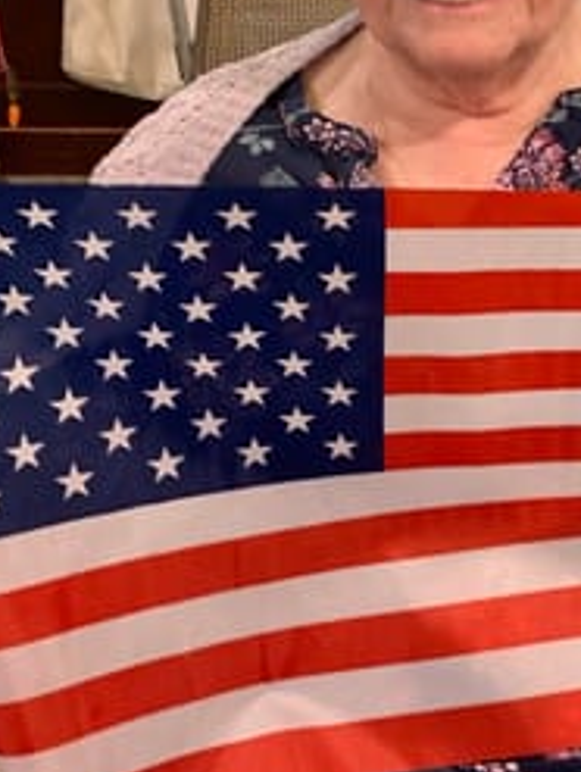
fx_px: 1250
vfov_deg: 34.0
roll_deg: -1.6
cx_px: 559
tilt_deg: -26.1
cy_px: 255
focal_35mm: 56
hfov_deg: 25.1
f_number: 1.8
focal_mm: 4.25
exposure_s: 1/40
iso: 320
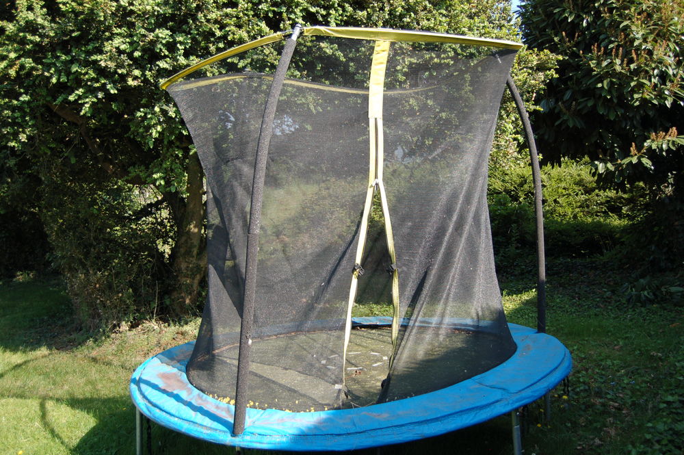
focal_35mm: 33
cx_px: 342
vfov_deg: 39.9
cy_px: 228
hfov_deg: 57.3
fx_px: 626
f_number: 3.8
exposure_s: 1/500
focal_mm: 22
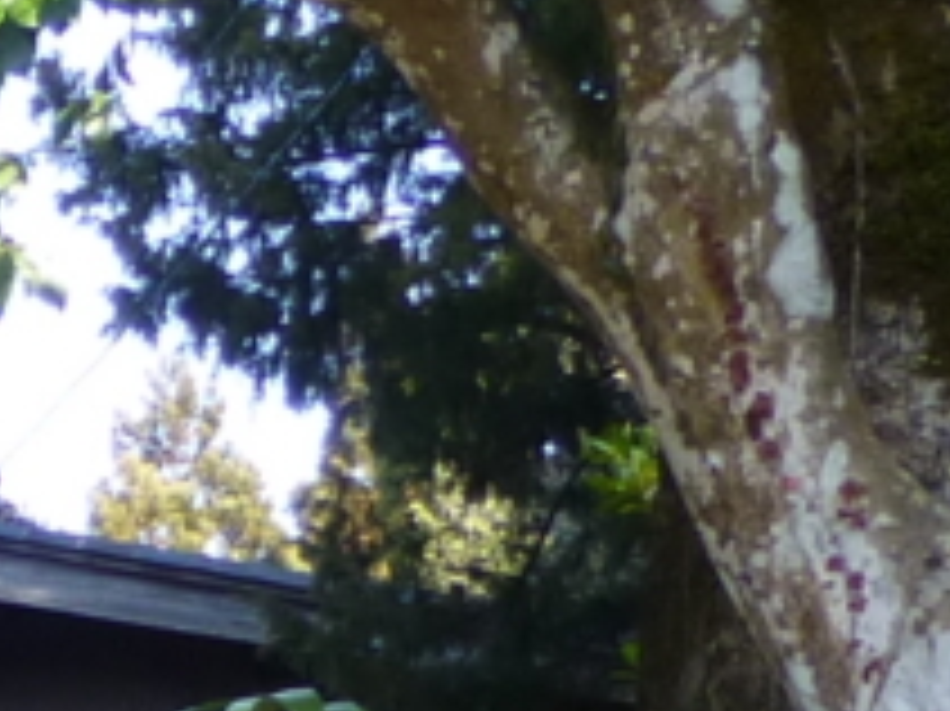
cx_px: -1562
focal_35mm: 182
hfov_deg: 9.3
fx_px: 4992
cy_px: 1786
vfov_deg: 7.5
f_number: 3.5
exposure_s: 1/100
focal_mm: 4.3
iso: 100
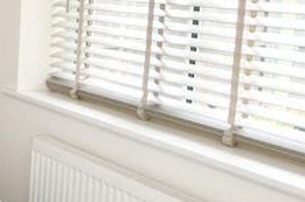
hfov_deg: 21.9
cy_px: 31
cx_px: -202
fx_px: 584
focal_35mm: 69
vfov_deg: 19.4
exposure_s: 1/60
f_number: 4
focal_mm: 10
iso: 220
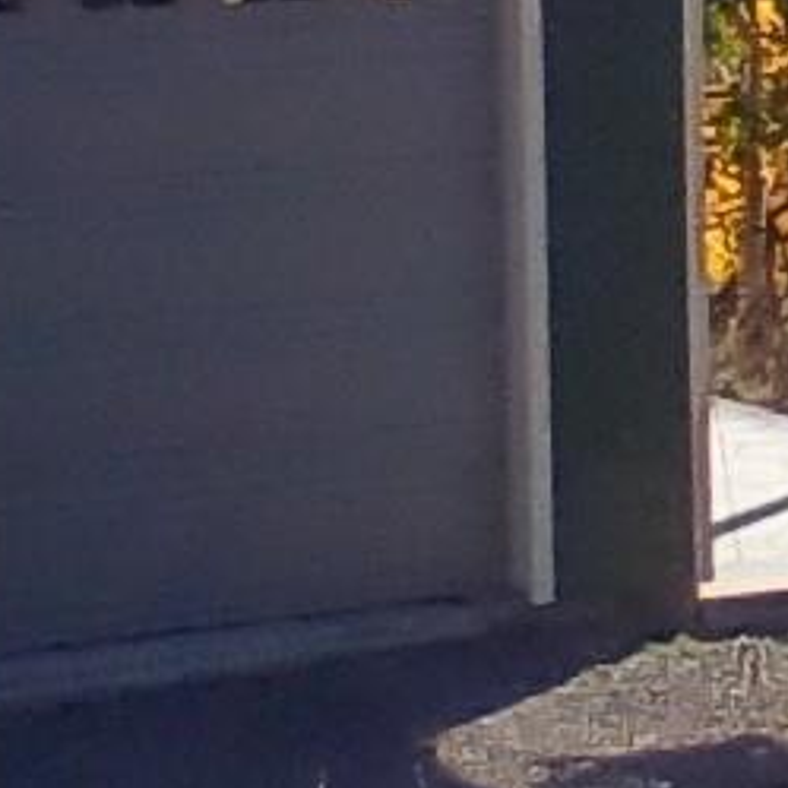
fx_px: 4533
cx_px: 1222
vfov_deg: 9.9
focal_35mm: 176
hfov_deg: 9.6
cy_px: 120
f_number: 2.4
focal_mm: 2.38
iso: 102
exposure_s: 1/894
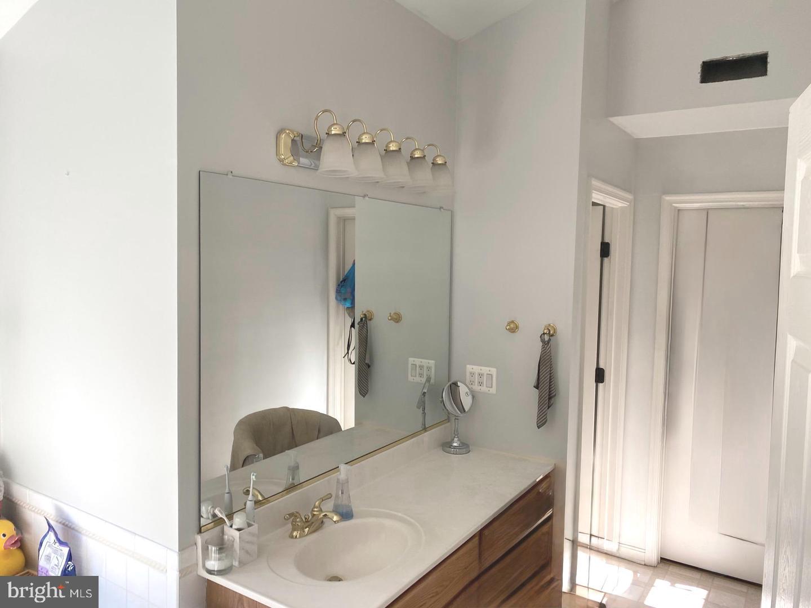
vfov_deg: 53.1
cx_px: 406
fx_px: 609
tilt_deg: -2.1
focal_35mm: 26
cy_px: 304
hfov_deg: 67.3
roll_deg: -1.3
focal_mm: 4.25
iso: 64
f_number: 1.8
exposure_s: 1/122
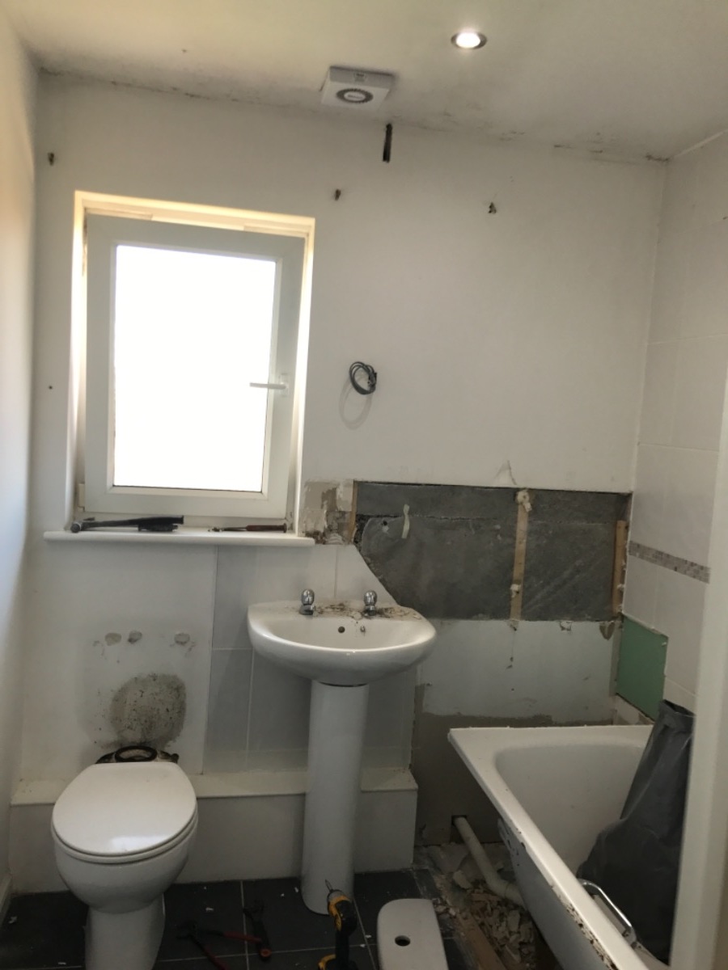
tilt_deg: +0.1
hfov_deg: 49.7
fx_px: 785
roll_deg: -2.2
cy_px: 485
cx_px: 364
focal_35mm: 28
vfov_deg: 63.4
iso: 25
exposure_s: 1/50
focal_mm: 3.99
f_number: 1.8
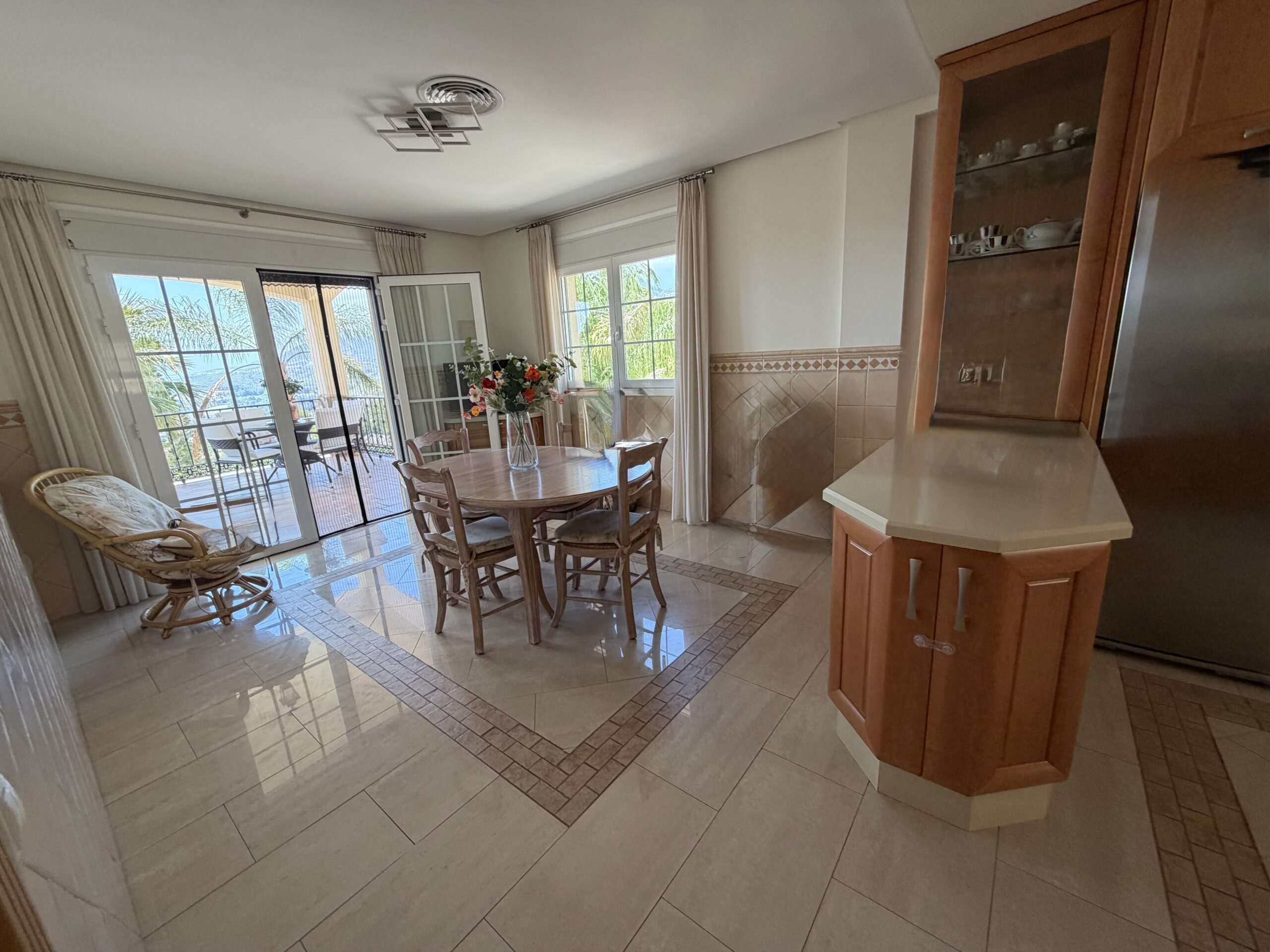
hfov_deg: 102.1
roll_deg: +3.2
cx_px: 635
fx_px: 514
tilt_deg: -14.0
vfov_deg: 85.7
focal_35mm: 14
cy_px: 476
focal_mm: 2.22
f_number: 2.2
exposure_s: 1/121
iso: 160
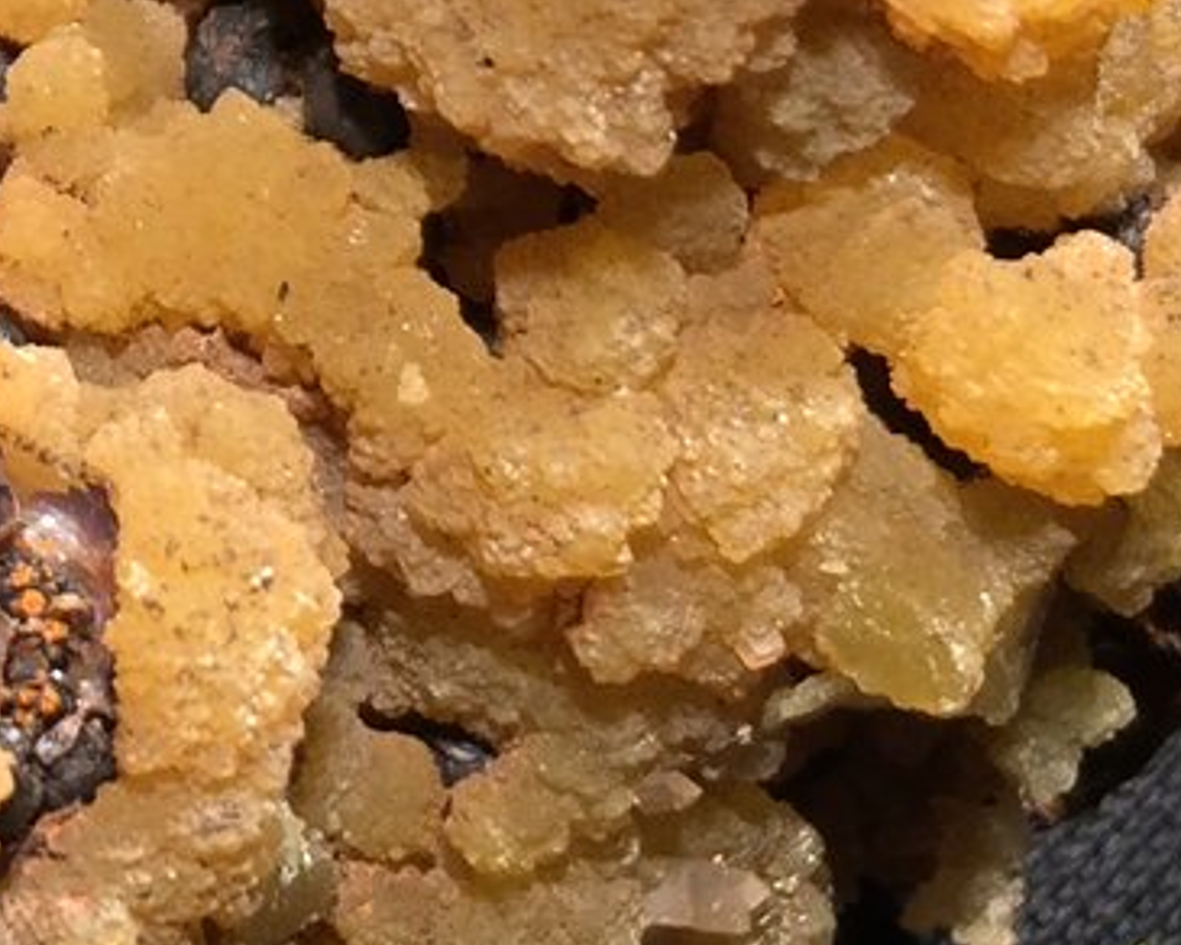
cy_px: -521
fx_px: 4334
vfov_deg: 11.8
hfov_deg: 14.6
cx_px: -508
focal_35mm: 124
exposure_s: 1/60
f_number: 2.2
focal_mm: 4.15
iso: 40
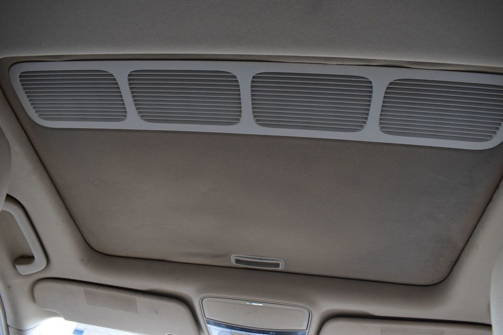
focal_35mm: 27
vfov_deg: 47.9
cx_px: 252
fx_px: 377
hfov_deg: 67.4
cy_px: 168
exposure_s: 1/15
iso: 1100
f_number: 6.3
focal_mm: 18
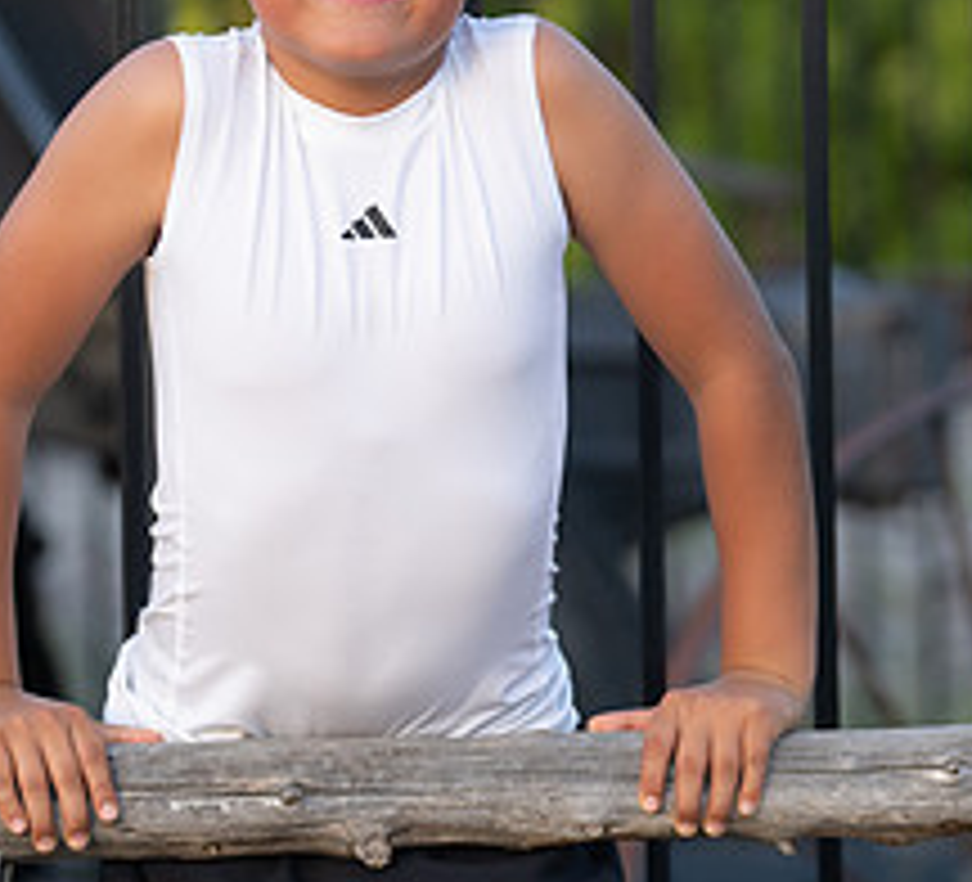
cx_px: 717
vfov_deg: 6.0
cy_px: 533
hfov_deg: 6.6
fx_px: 8463
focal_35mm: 279
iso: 250
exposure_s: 1/320
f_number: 2.8
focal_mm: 100
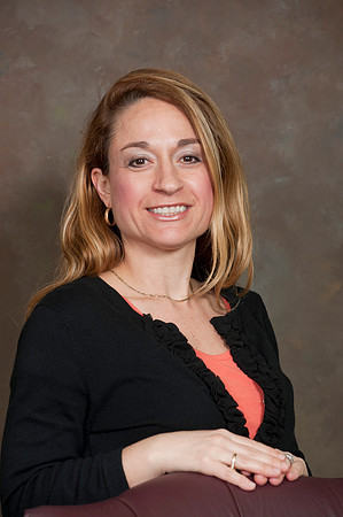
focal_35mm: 155
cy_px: 258
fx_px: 2220
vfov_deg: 13.3
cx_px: 172
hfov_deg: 8.8
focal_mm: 155
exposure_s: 1/125
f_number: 5.6
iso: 320
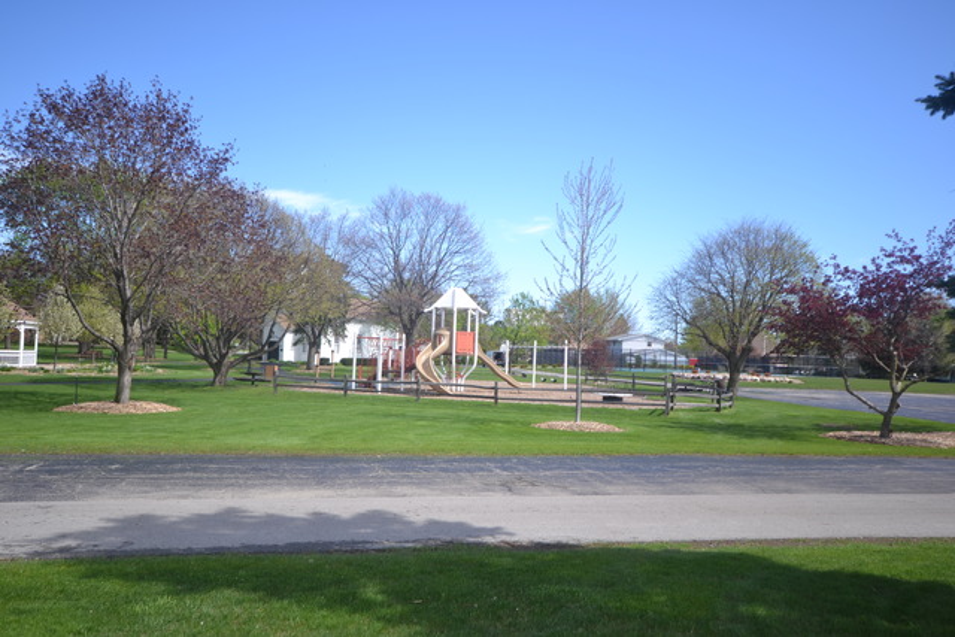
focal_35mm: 30
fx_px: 796
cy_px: 318
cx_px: 478
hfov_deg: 61.9
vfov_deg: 43.6
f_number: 6.3
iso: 100
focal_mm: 20
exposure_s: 1/160
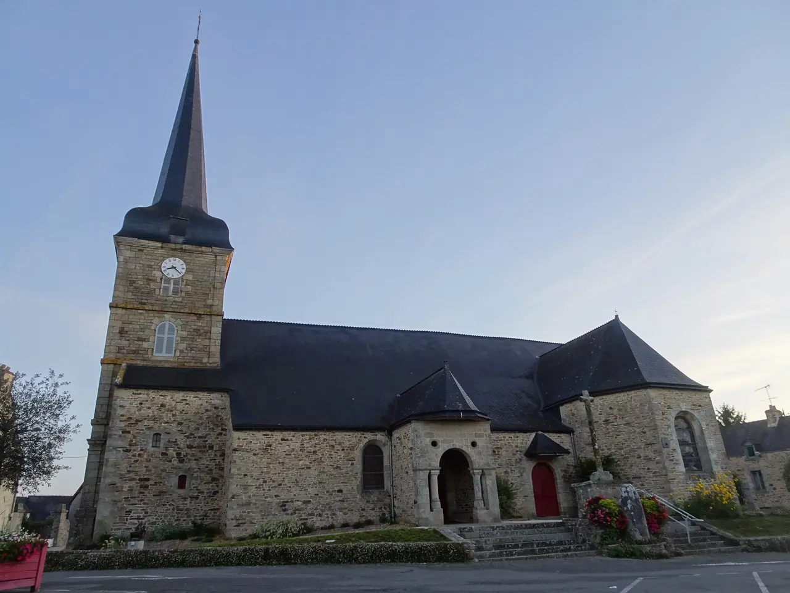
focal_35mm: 24
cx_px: 395
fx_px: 548
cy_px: 296
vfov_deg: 56.8
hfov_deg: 71.6
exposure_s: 1/40
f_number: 3.5
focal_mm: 4.1
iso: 80
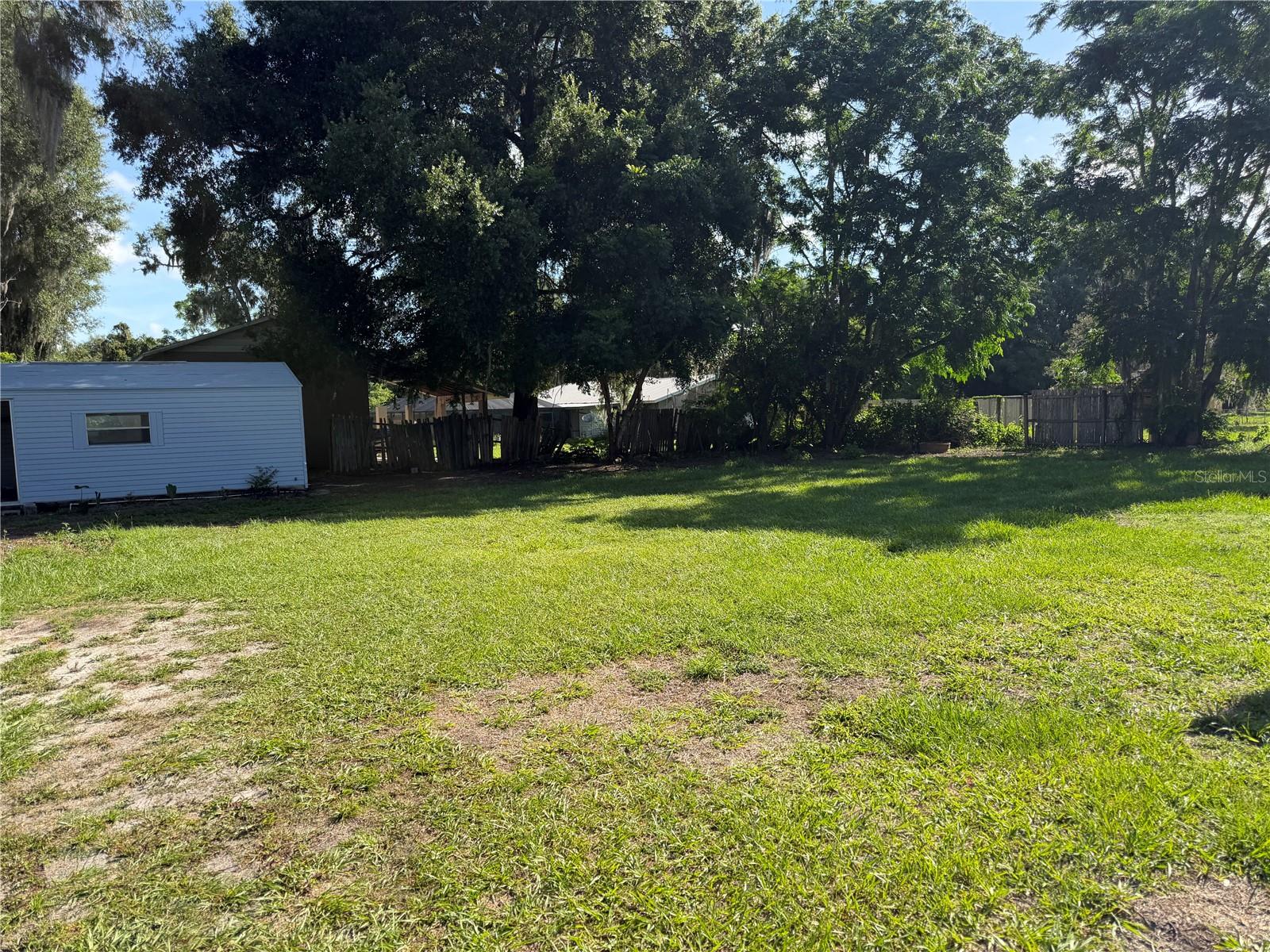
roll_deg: +1.2
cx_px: 635
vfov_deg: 56.8
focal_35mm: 24
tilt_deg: -3.6
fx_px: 881
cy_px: 476
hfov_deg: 71.6
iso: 80
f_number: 1.78
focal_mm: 6.76
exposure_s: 1/2053
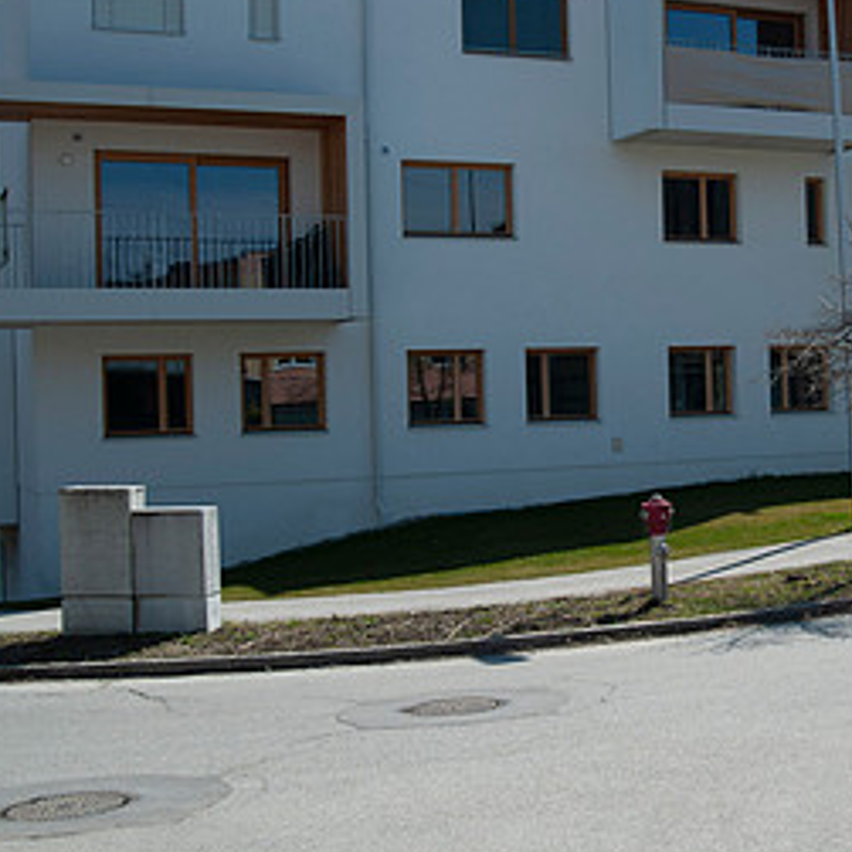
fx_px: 1532
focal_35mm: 55
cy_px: 360
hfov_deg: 30.3
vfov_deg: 31.0
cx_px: 689
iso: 200
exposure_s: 1/500
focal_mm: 28
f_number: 11
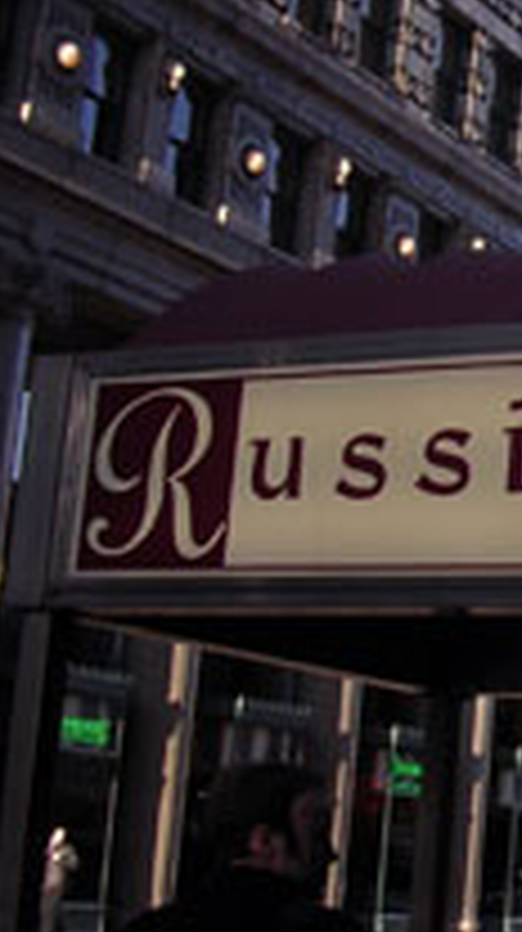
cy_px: 383
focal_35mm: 80
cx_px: 810
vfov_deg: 26.5
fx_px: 1974
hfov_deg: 14.0
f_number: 2.8
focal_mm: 5.8
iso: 100
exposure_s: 1/205
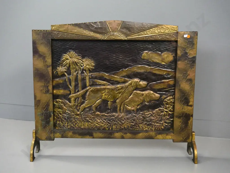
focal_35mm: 44
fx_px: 292
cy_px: 86
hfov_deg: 42.9
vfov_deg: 32.9
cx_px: 115
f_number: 5.6
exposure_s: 1/100
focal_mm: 22
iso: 3200
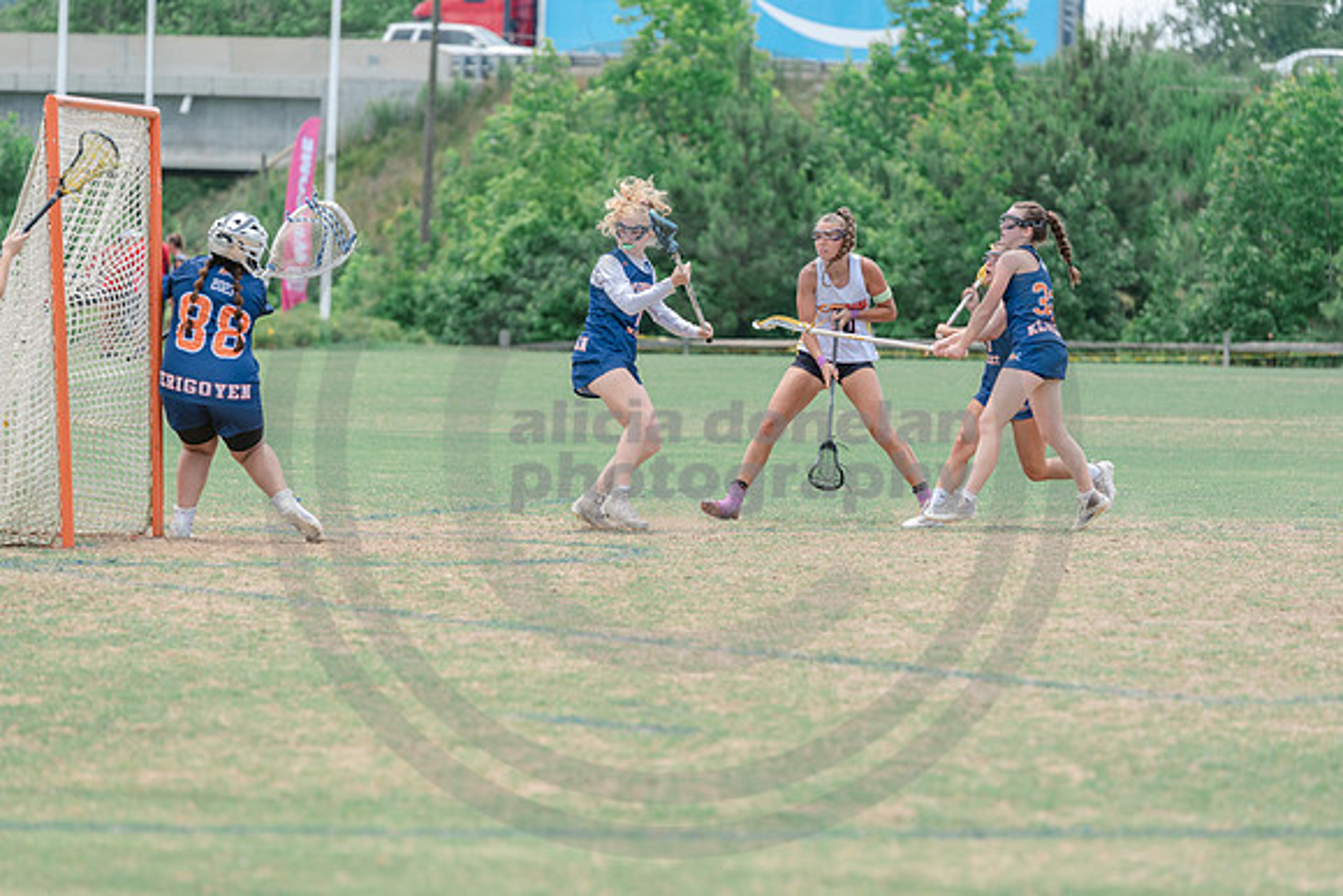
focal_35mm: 200
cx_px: 672
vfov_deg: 6.9
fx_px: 7463
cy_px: 448
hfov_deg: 10.3
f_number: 4
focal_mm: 200
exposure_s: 1/1000
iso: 250
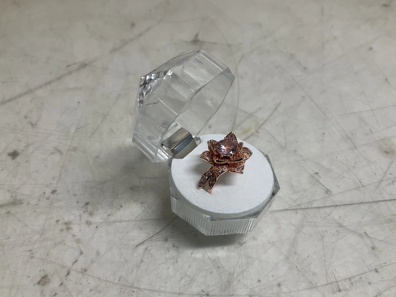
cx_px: 196
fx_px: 343
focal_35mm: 30
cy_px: 153
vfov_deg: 46.8
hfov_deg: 60.0
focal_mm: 3
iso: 40
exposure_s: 1/120
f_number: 1.8
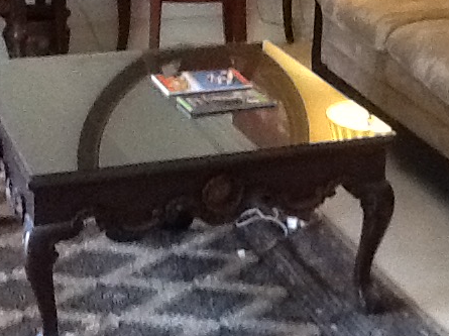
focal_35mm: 95
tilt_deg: -16.2
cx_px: 342
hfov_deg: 20.5
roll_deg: -1.5
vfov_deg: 15.5
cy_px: 106
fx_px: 1231
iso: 320
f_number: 2.4
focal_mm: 2.03
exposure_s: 1/24
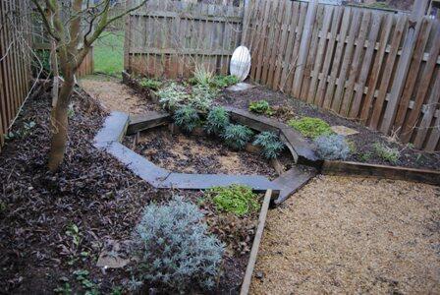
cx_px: 220
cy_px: 148
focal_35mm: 27
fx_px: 330
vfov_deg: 48.1
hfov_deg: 67.3
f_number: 3.5
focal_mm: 18
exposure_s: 1/25
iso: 100
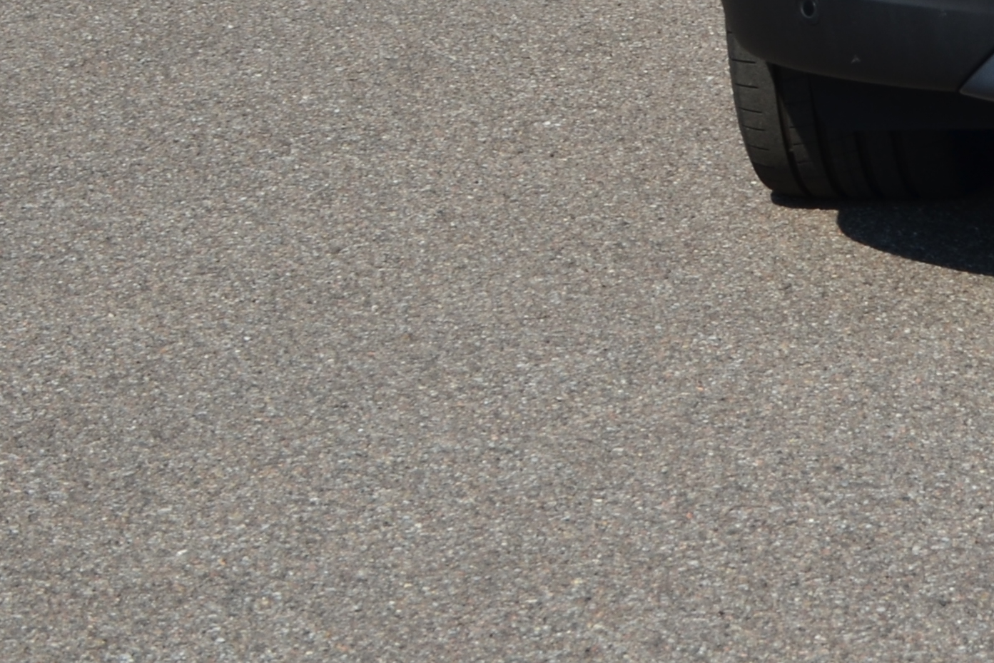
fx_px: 4970
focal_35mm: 180
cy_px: -480
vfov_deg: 7.4
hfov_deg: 10.8
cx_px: 1703
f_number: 11
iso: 100
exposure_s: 1/125
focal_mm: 34
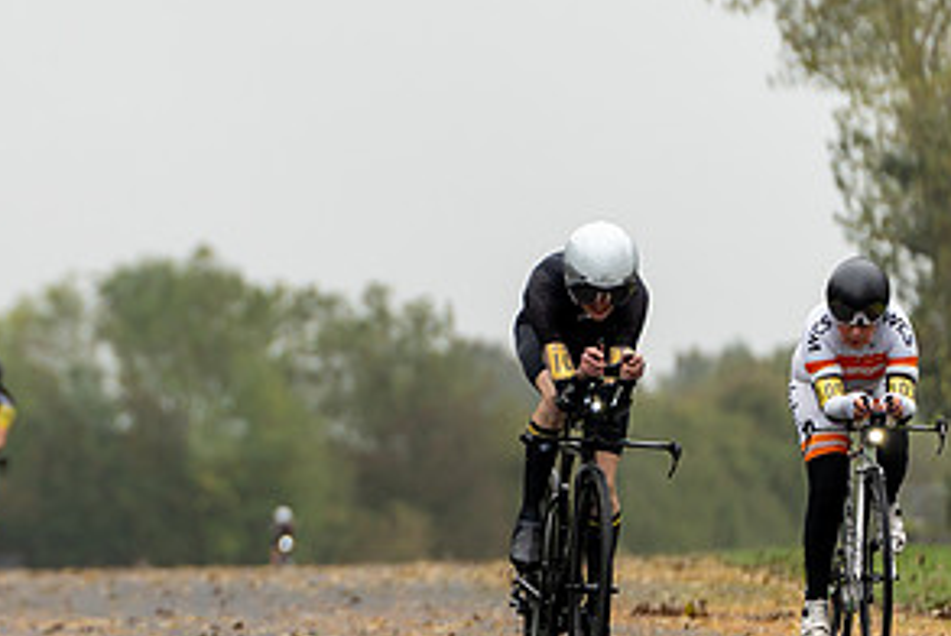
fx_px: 11370
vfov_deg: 3.2
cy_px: 388
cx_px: -107
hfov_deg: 4.8
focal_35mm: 430
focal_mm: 157
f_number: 2.8
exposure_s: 1/1000
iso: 250
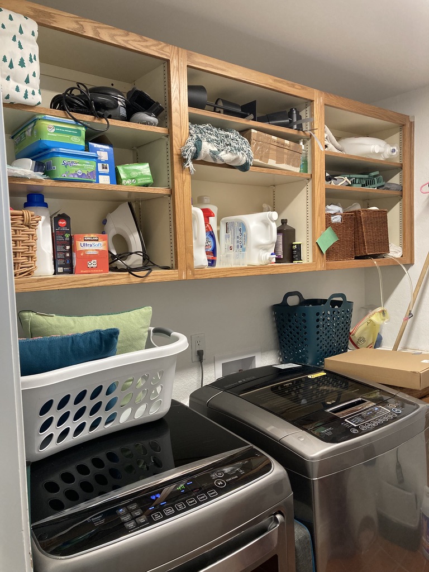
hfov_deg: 49.7
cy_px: 286
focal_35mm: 28
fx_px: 463
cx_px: 214
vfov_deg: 63.4
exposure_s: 1/60
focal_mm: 3.99
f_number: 1.8
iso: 125
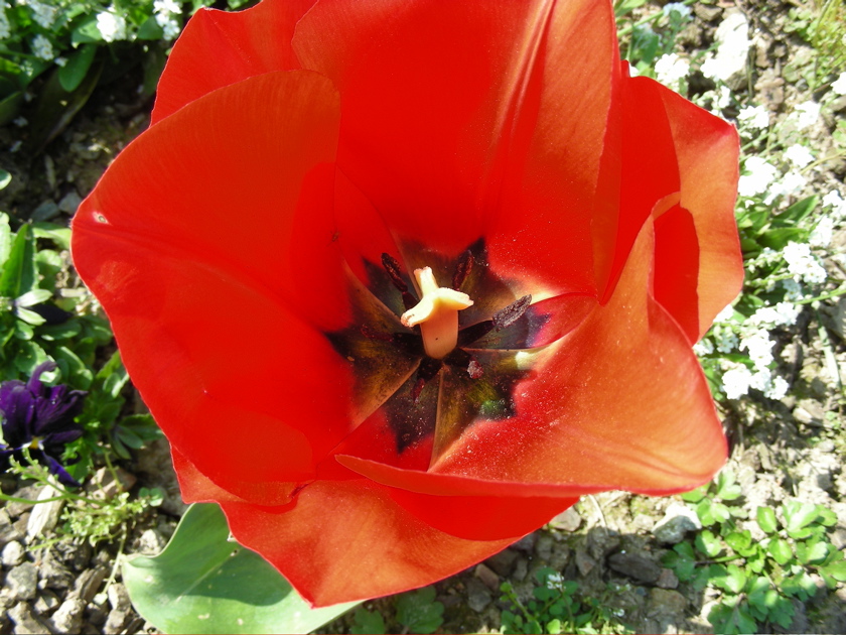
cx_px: 423
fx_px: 929
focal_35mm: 38
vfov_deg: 37.7
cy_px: 318
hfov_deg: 49.0
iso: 50
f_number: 4
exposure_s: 1/144
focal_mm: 6.3
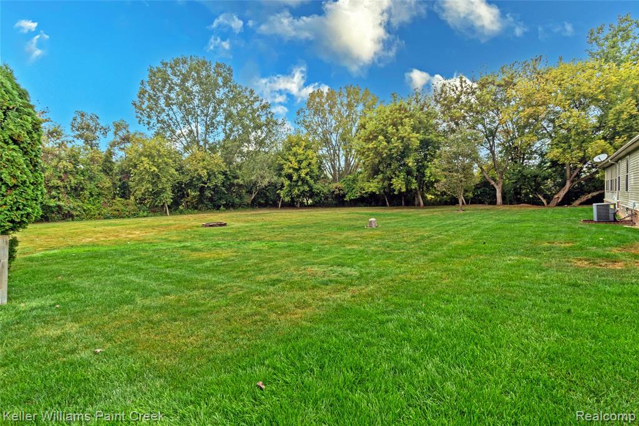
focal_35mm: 15
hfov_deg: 100.4
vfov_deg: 77.3
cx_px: 320
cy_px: 213
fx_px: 266
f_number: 16
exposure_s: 1/50
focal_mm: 10
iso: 500
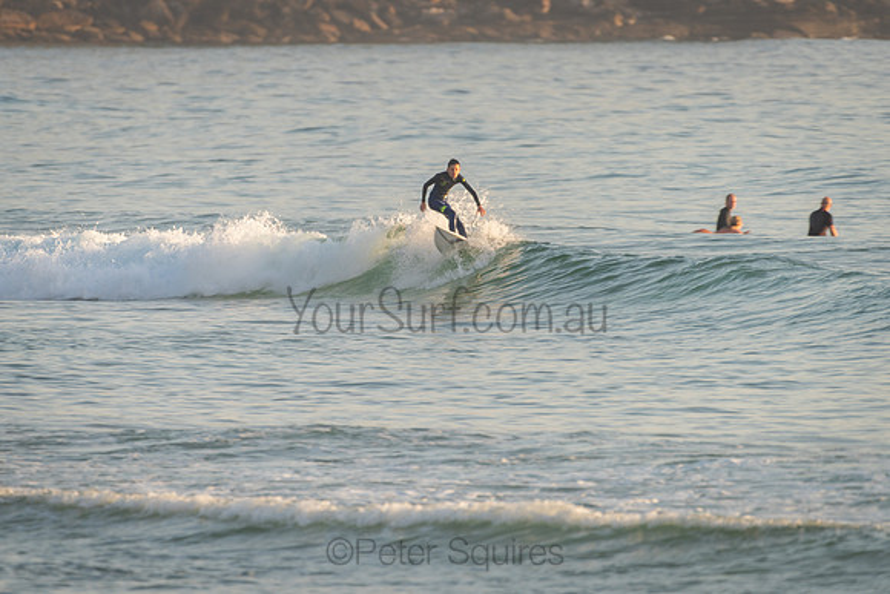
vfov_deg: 2.2
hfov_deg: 3.4
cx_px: 451
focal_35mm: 613
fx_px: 15146
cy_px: 232
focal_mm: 500
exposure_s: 1/60
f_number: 5.6
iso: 64
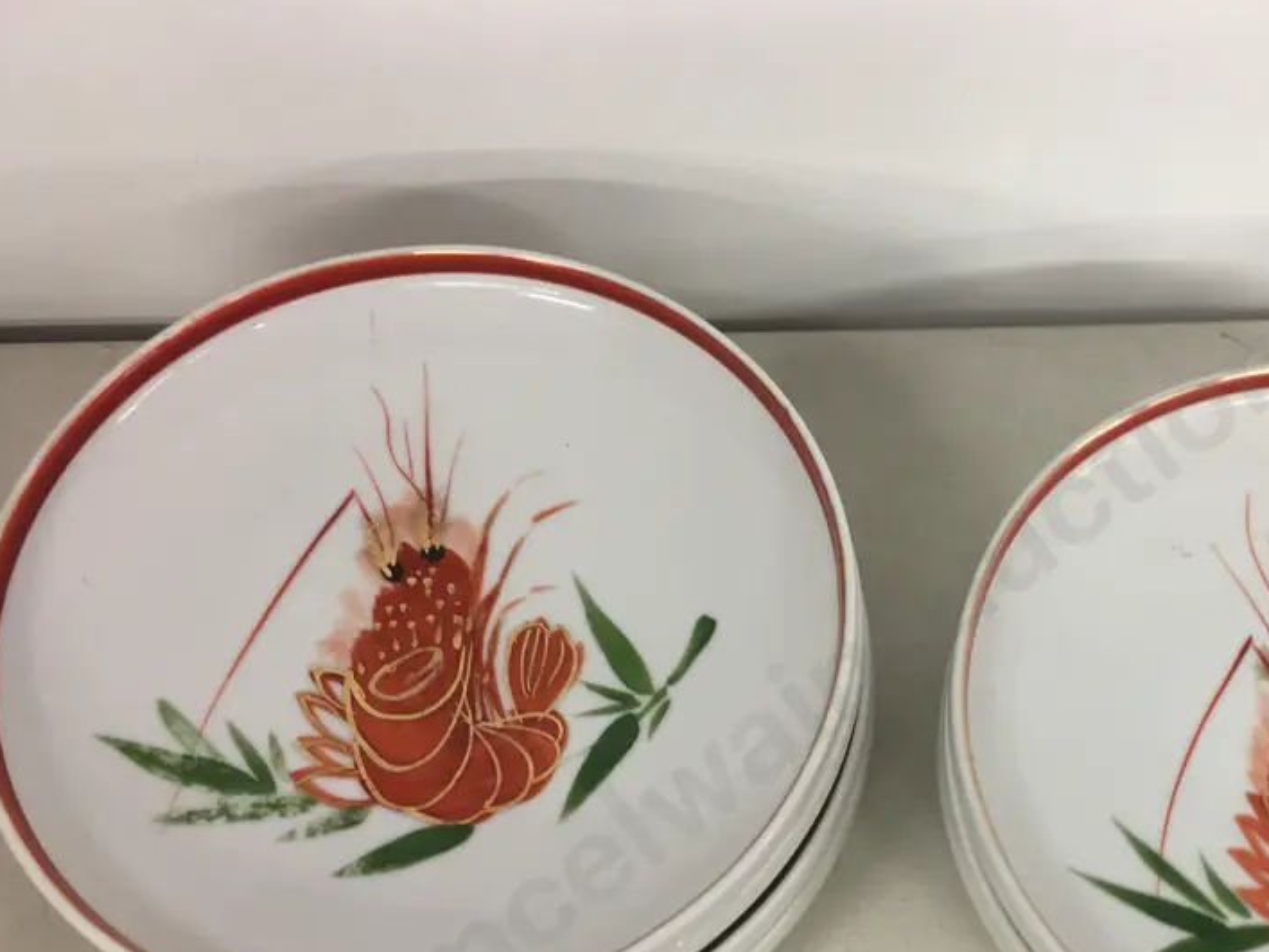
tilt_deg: -65.0
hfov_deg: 43.9
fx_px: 1539
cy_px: 652
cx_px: 885
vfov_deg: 34.0
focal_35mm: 42
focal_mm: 4.15
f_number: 2.2
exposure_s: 1/17
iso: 40
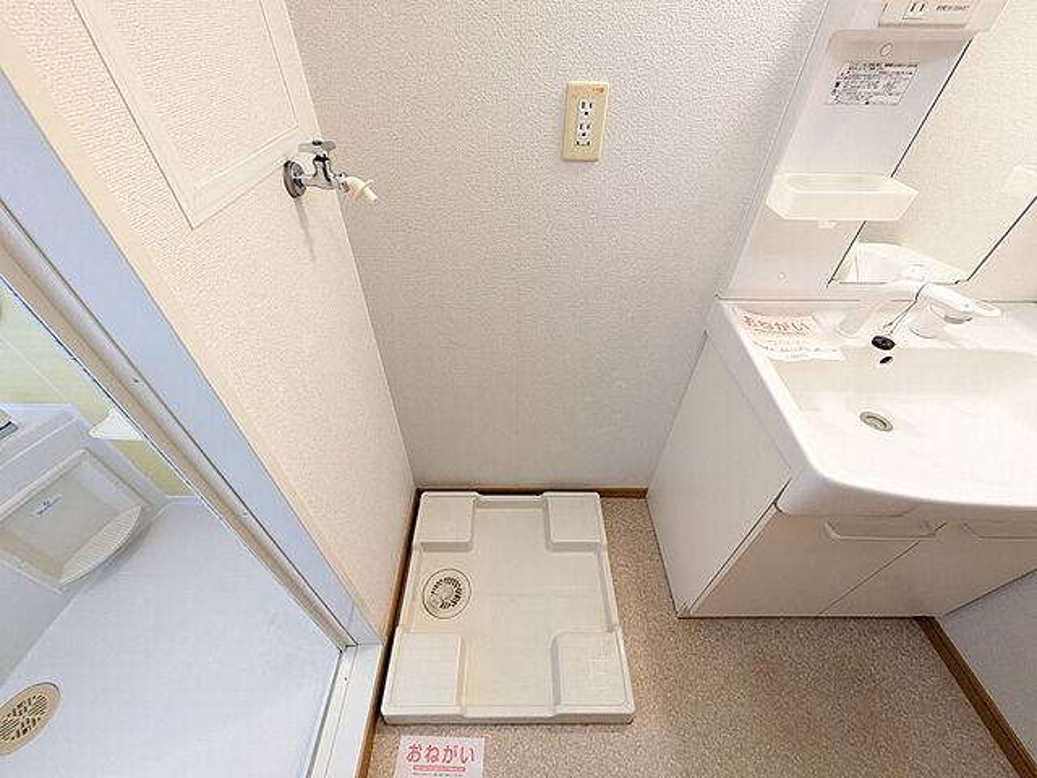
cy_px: 389
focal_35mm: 14
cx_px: 518
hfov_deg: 102.1
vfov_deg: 85.7
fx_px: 419
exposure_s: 1/60
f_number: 2.2
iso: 343
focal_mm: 1.83
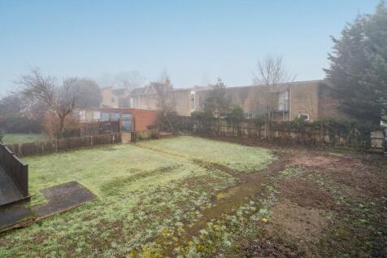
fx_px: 172
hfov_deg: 96.8
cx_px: 194
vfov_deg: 73.7
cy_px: 129
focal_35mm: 16
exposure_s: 1/160
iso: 320
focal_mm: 16
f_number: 7.1
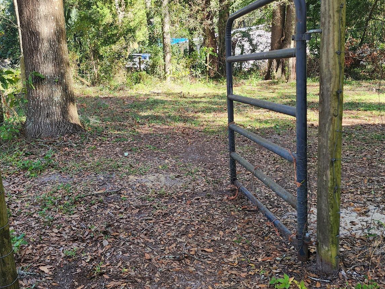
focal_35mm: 32
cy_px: 120
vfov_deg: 44.0
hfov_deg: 56.7
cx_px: 178
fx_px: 356
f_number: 1.8
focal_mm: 6.4
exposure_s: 1/180
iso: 40
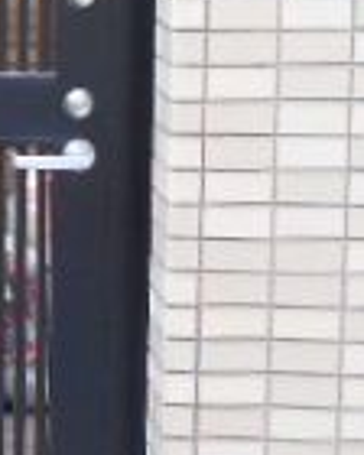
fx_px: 1562
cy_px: 55
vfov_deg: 16.4
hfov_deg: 12.1
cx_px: -322
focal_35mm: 116
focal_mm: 4.6
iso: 100
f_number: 3.2
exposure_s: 1/30
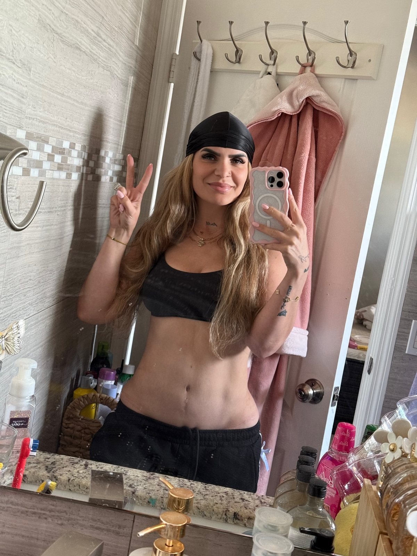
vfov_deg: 39.7
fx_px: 771
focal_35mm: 48
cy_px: 278
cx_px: 208
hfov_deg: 30.3
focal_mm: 6.76
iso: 320
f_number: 1.78
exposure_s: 1/40
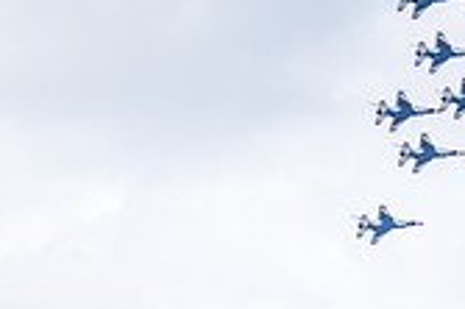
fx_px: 10762
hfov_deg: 2.5
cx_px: 432
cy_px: 110
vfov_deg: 1.6
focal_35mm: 834
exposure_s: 1/1000
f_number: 5
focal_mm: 200
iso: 100
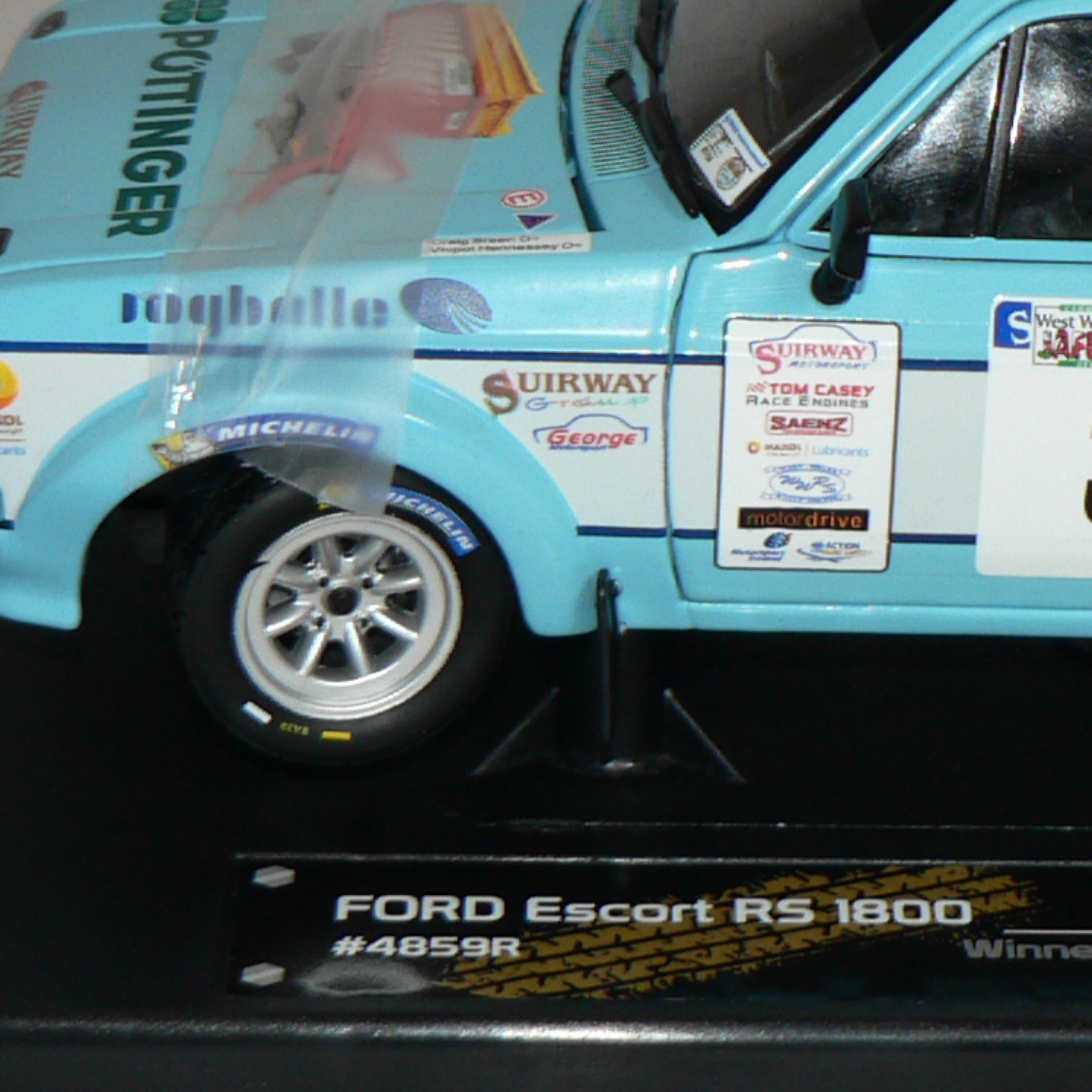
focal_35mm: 151
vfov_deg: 11.6
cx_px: 1002
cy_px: 344
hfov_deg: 11.5
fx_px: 5389
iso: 80
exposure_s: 1/60
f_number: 2.8
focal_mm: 8.3
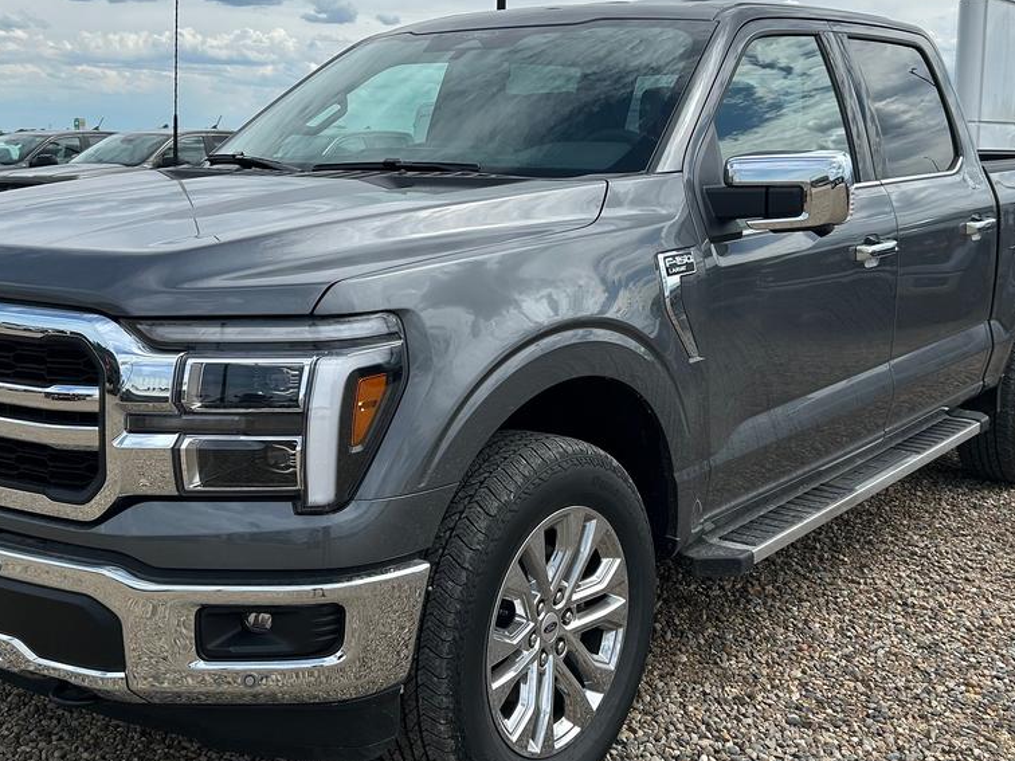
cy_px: 330
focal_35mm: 44
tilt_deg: -7.5
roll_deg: +0.5
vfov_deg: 32.8
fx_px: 1290
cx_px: 487
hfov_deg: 42.9
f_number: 1.5
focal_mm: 5.7
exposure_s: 1/4630
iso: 50
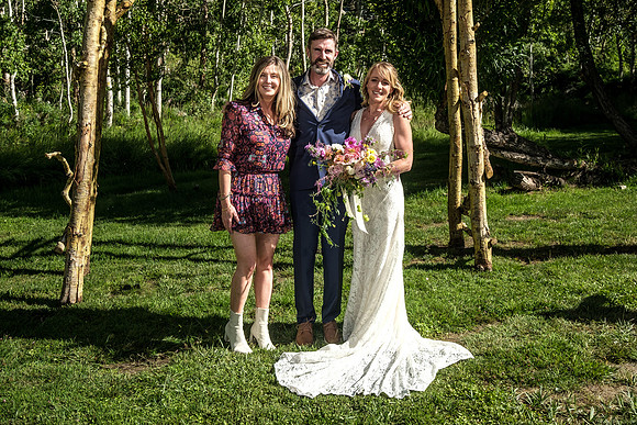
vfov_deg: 36.4
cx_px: 336
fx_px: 639
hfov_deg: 53.0
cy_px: 141
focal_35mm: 36
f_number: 4.5
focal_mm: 18
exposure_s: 1/140
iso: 200
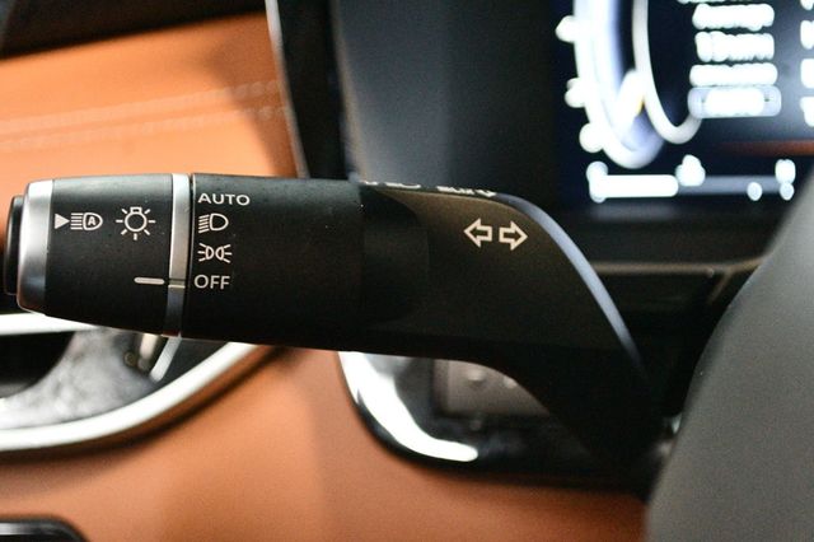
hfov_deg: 28.1
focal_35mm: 72
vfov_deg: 18.9
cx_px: 407
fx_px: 1627
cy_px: 271
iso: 12800
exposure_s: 1/60
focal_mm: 48
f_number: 5.6
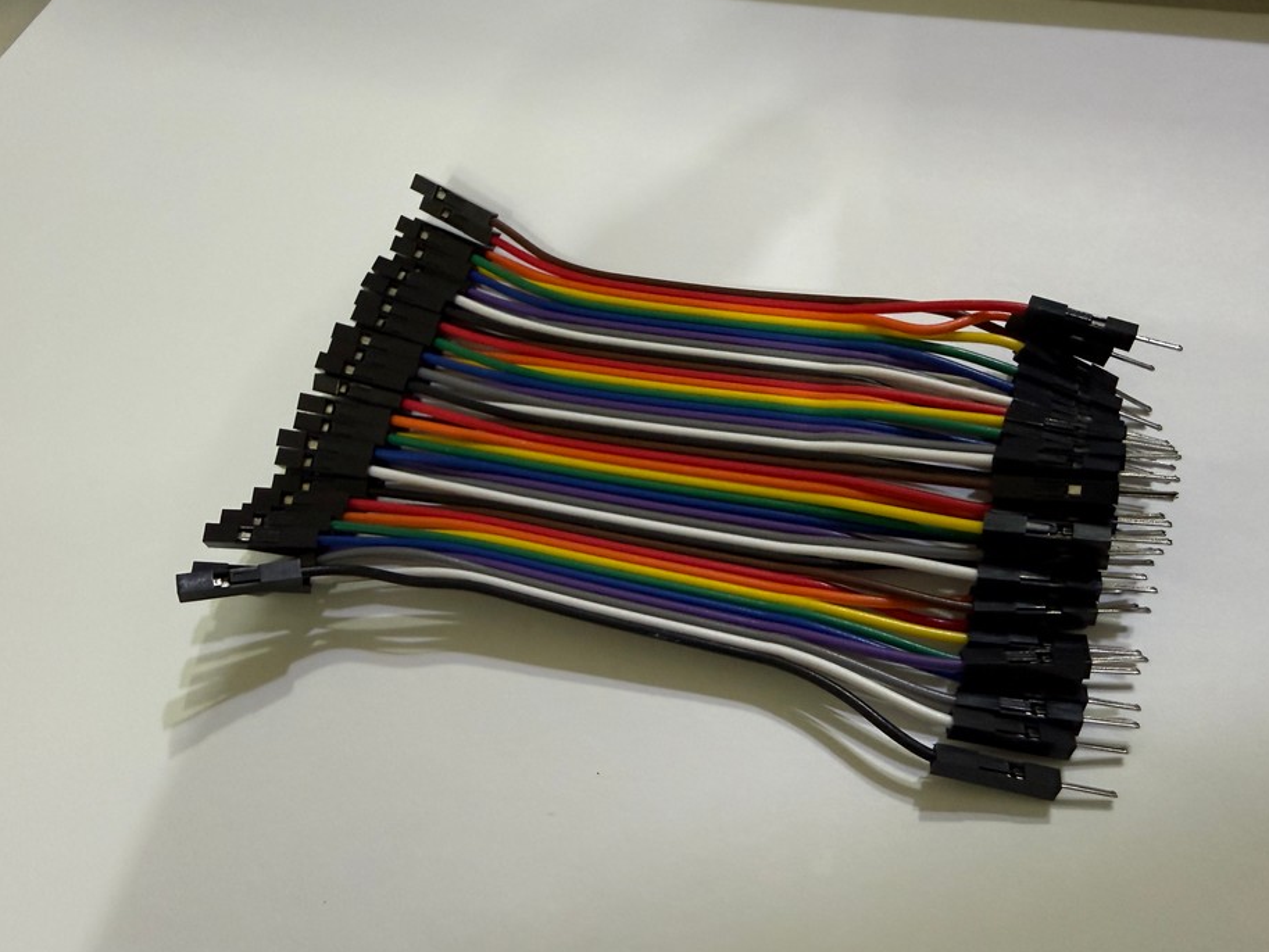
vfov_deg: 49.7
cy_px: 511
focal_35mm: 28
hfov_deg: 63.3
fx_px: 1027
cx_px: 686
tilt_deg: -62.5
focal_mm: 2.22
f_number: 2.2
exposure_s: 1/60
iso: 320
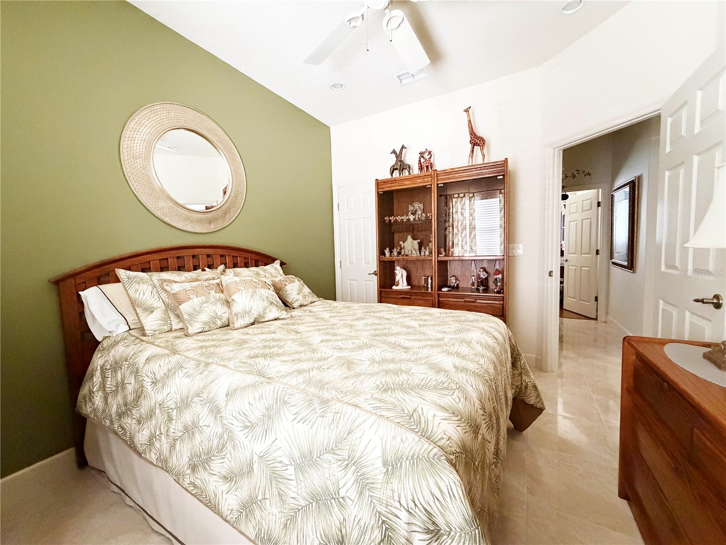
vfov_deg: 85.7
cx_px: 363
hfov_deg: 102.1
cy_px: 272
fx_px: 294
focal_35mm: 14
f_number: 2.2
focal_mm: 2.22
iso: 1000
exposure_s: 1/60
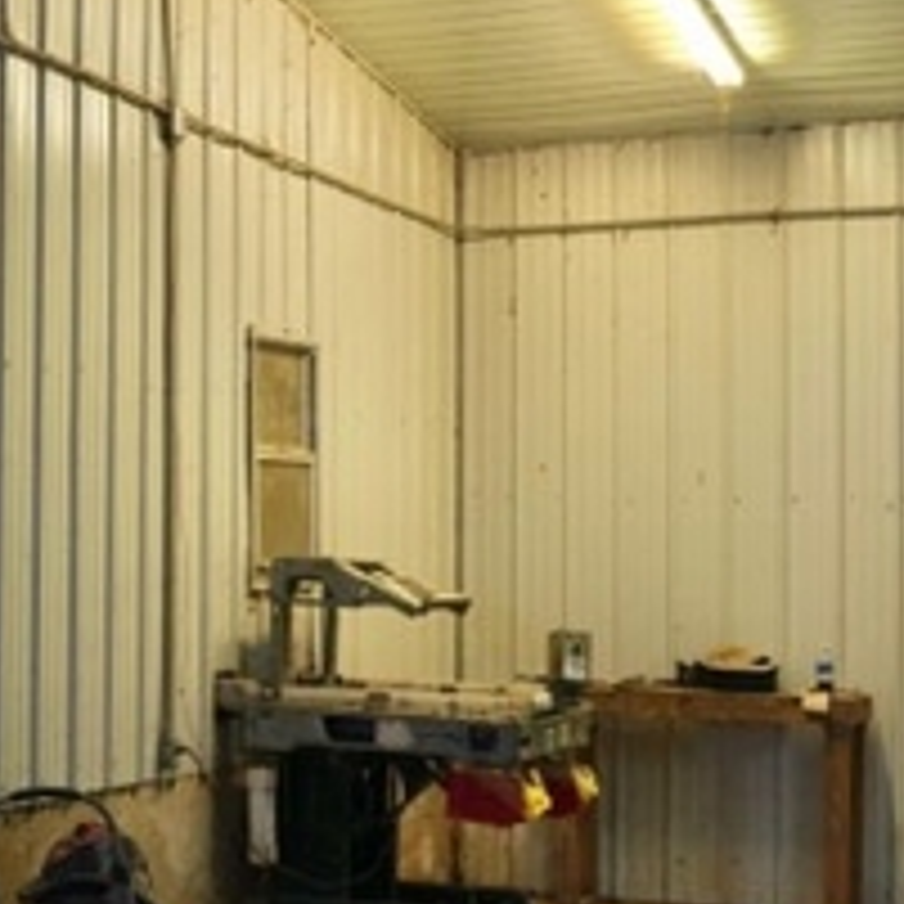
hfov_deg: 22.1
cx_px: 40
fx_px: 2245
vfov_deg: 22.8
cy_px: 463
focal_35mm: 76
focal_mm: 30
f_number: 8
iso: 2000
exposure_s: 1/40
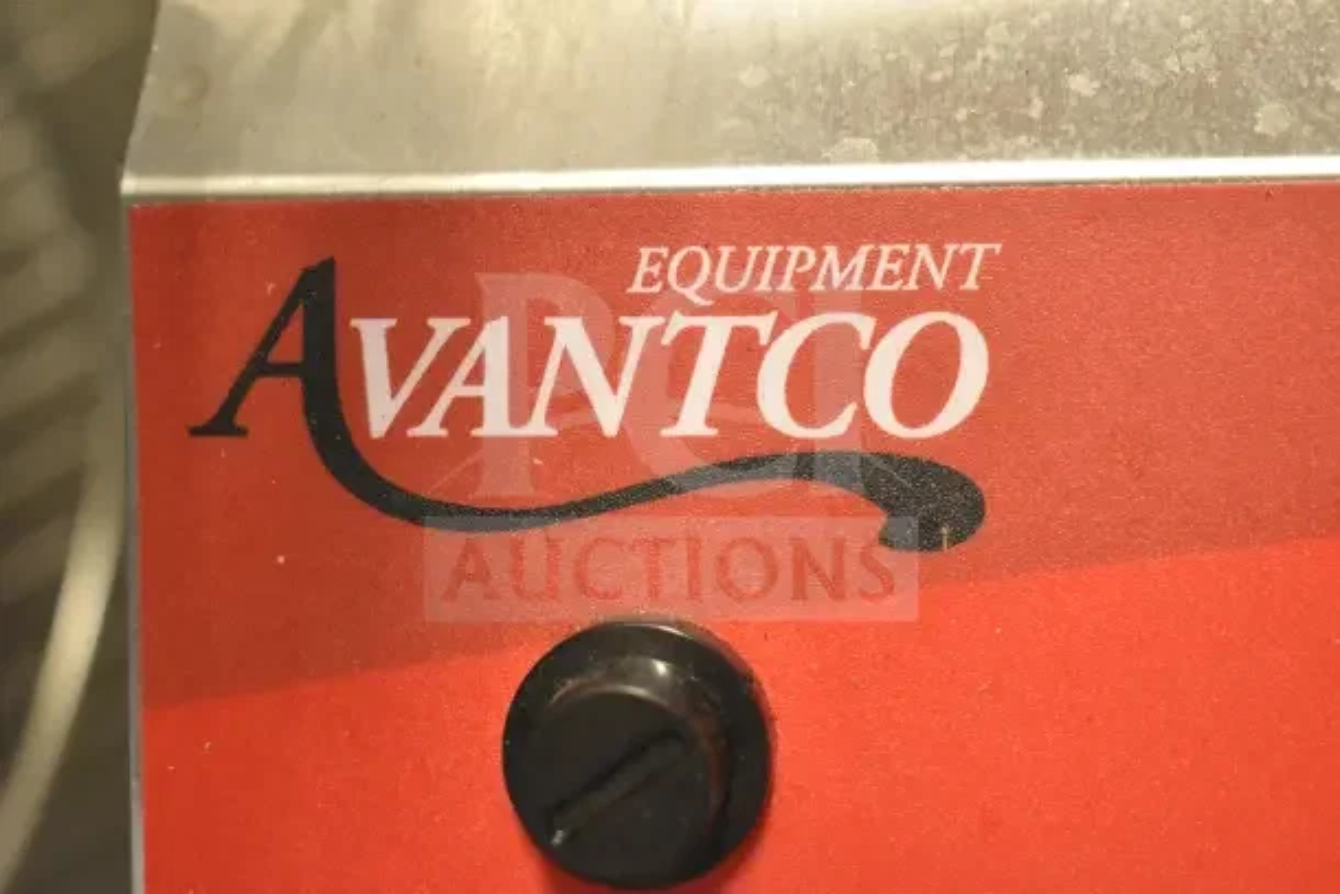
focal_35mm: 57
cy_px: 447
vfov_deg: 23.8
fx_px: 2122
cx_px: 670
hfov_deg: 35.0
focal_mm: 38
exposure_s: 1/80
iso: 6400
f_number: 4.8
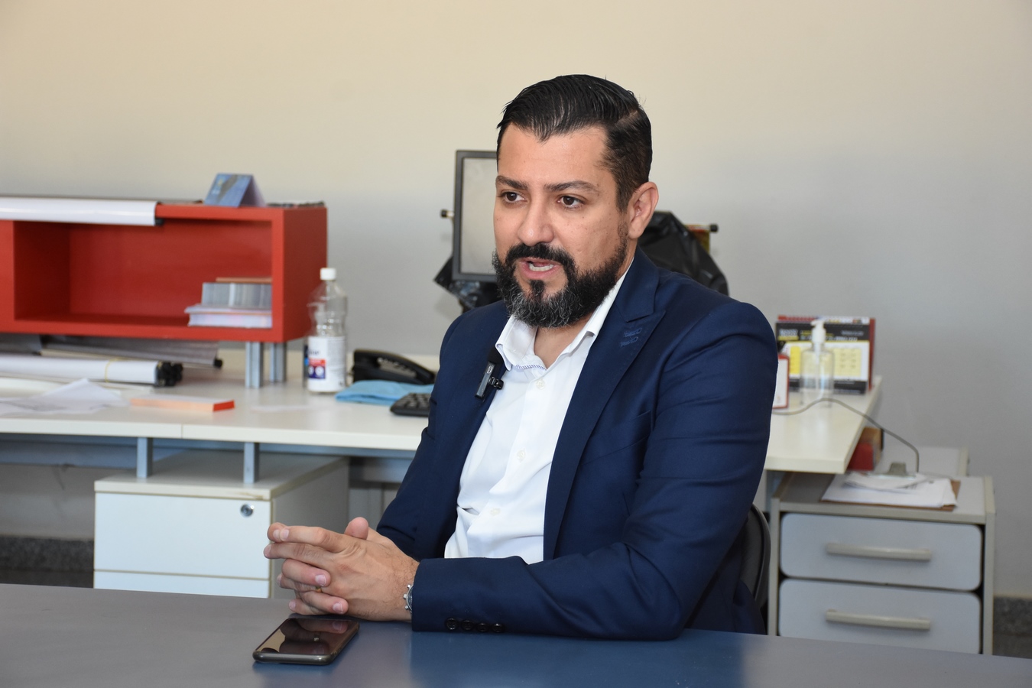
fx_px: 2064
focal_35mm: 72
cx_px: 516
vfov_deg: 18.9
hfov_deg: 28.1
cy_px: 344
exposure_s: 1/160
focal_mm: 48
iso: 1250
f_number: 4.5
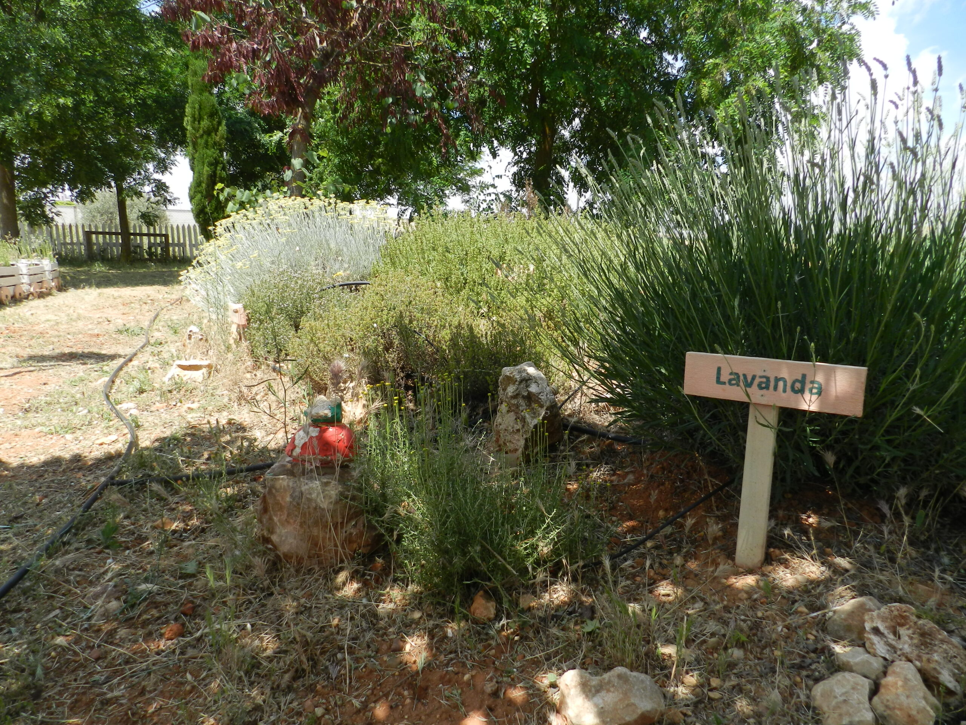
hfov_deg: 73.9
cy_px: 362
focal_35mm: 23
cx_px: 483
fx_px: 642
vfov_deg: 58.9
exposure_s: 1/800
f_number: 3.4
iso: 160
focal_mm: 4
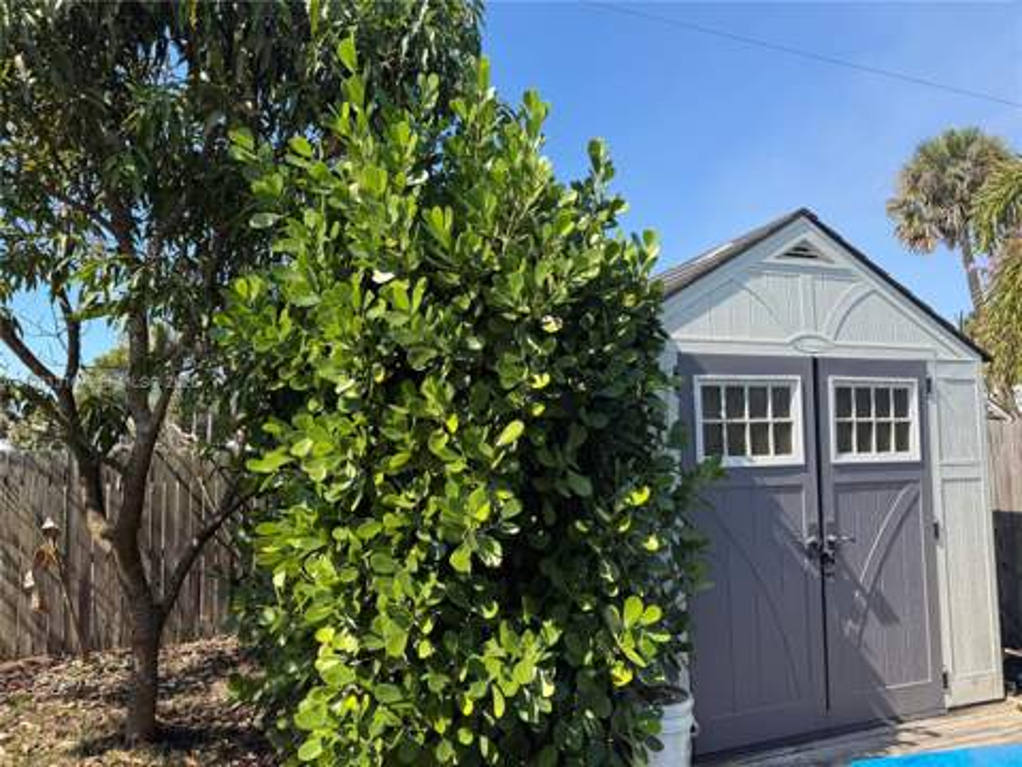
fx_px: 709
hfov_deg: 71.6
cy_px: 384
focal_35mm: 24
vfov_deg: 56.8
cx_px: 511
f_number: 1.78
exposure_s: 1/2053
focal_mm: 6.76
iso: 80
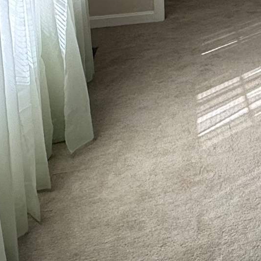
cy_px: -126
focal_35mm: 71
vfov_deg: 20.8
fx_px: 606
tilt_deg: -4.1
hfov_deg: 19.5
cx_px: 442
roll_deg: +0.6
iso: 40
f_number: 2.2
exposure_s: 1/100
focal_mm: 2.22
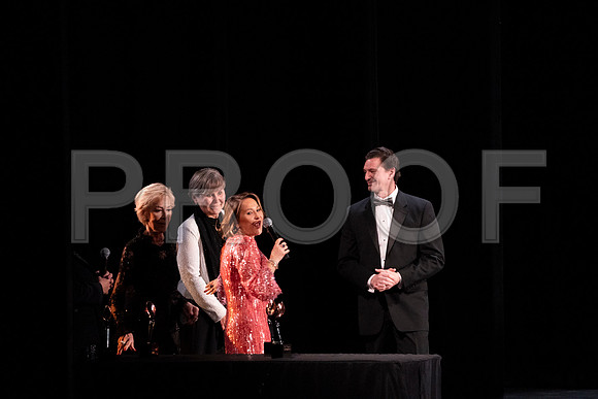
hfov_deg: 5.2
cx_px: 299
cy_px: 200
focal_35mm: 400
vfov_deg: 3.4
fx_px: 6646
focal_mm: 400
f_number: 6.3
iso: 12800
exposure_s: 1/320
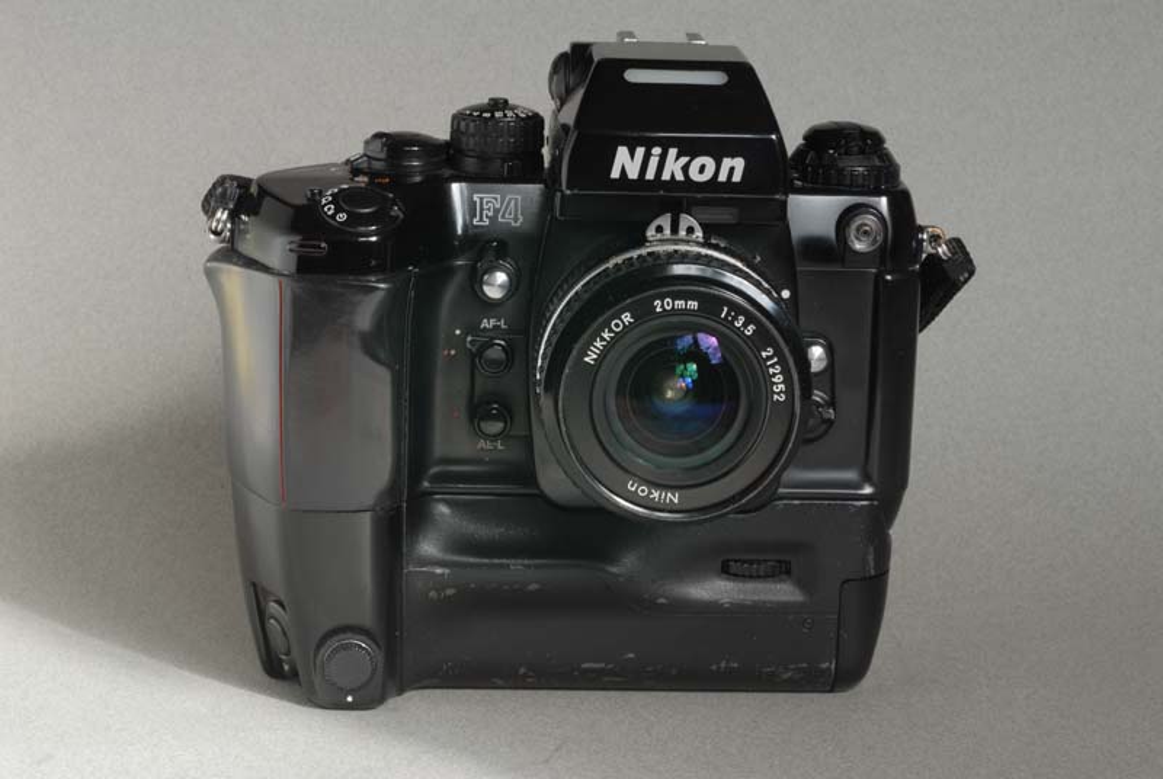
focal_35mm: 42
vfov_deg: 32.0
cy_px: 390
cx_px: 582
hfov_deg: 46.3
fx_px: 1359
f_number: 16
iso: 200
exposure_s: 1/10
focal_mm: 28
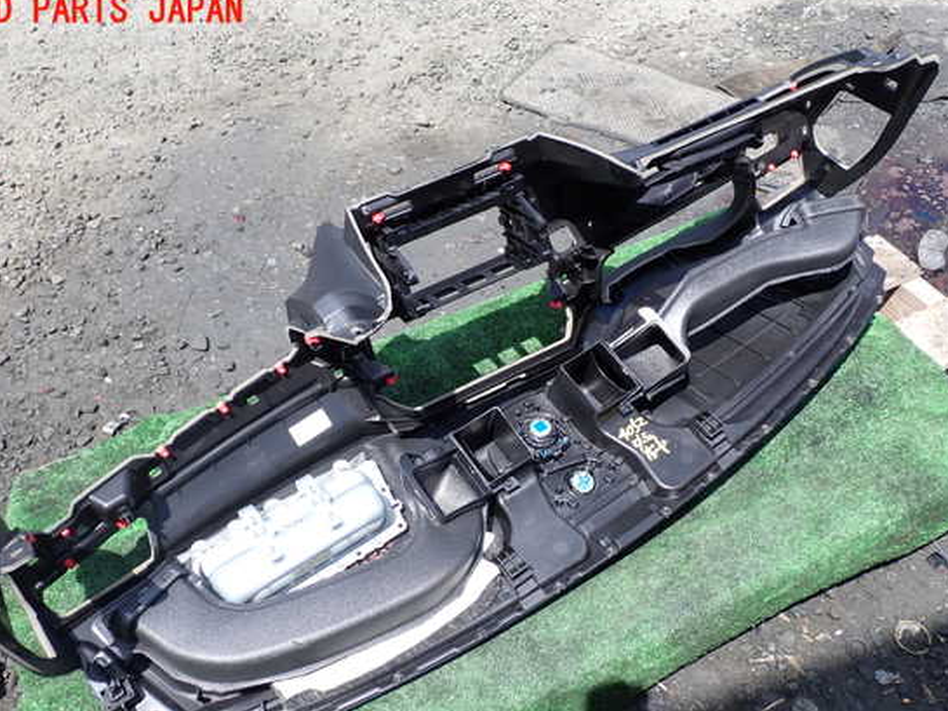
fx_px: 904
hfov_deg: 55.3
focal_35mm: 33
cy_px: 381
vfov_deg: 42.9
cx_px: 449
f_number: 3.2
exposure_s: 1/500
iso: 100
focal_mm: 5.4
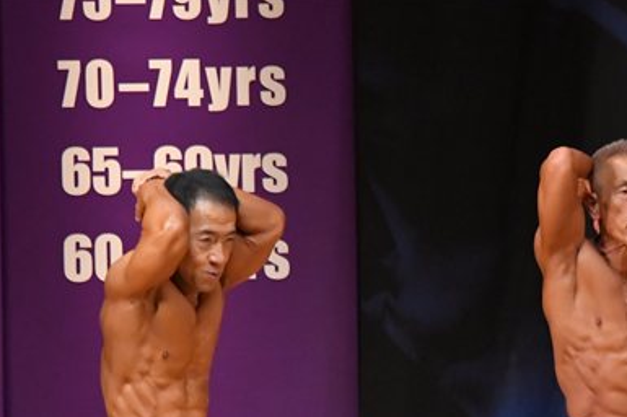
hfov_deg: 3.6
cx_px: 566
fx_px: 9988
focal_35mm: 574
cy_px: 415
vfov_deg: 2.4
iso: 5600
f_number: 5.6
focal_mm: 190
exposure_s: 1/400
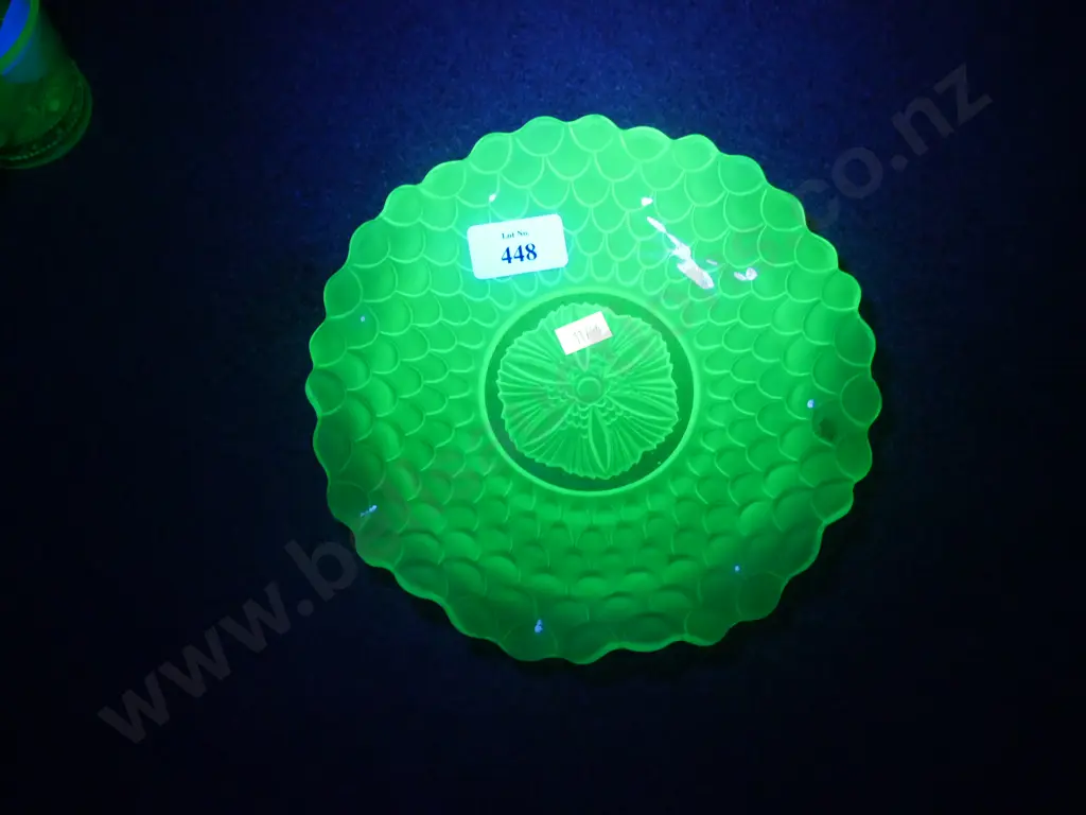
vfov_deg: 39.7
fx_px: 1129
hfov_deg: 51.4
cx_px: 543
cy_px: 408
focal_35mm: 36
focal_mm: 18
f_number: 4
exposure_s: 1/25
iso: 3200
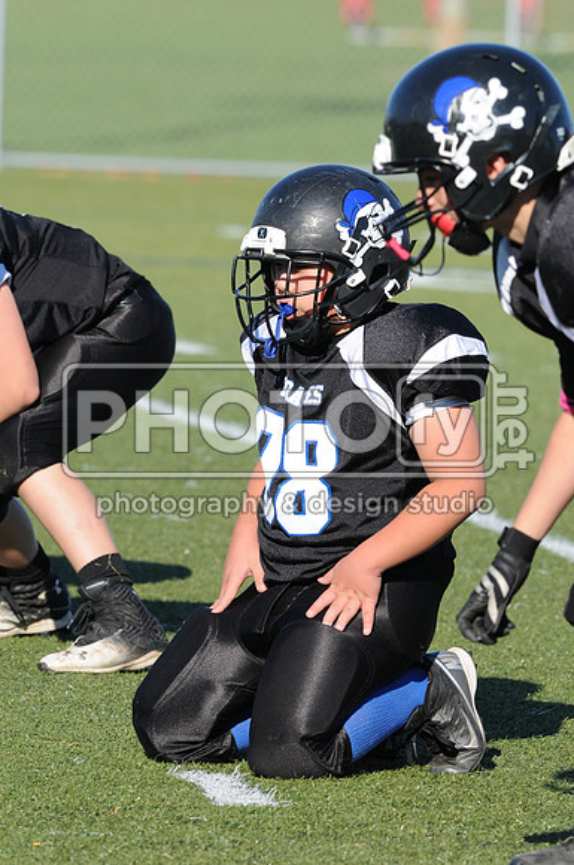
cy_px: 432
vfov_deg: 4.6
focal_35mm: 450
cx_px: 287
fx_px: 10794
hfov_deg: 3.0
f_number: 7.1
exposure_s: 1/500
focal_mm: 300
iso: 200
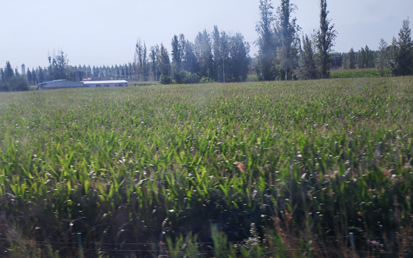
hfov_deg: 35.1
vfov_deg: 22.4
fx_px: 653
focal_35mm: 58
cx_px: 207
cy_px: 133
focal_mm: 5.52
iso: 50
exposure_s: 1/530
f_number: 1.95
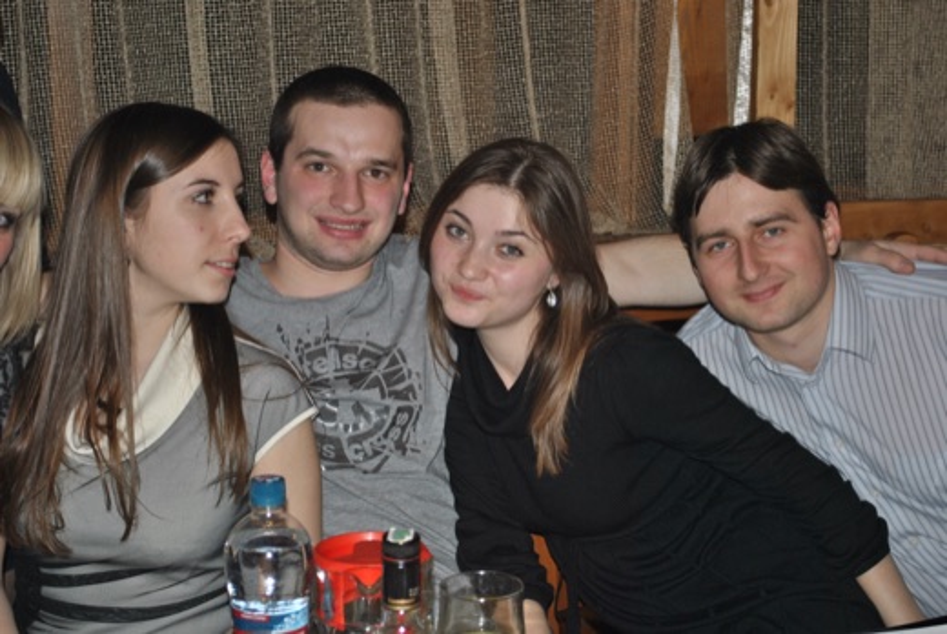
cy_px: 317
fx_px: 1896
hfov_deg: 28.0
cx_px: 474
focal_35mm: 72
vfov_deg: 19.0
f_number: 5.3
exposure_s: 1/60
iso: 200
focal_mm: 48
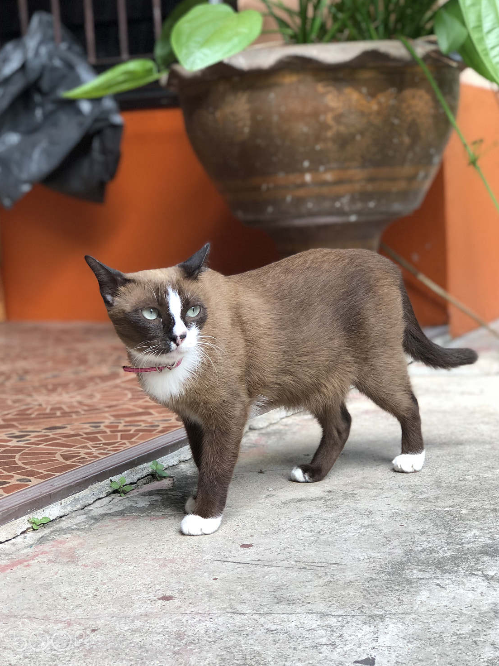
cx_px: 256
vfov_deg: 31.2
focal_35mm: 62
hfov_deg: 23.6
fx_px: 1192
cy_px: 338
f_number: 2.8
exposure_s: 1/100
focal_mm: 6.6
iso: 64
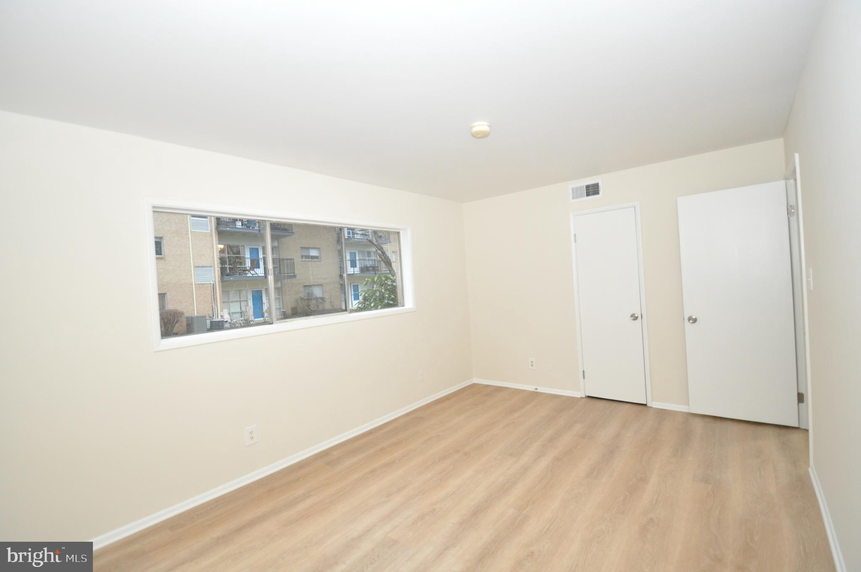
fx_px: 358
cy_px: 286
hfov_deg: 100.5
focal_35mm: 15
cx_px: 430
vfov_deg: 77.2
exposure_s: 1/60
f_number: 4
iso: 800
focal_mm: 10
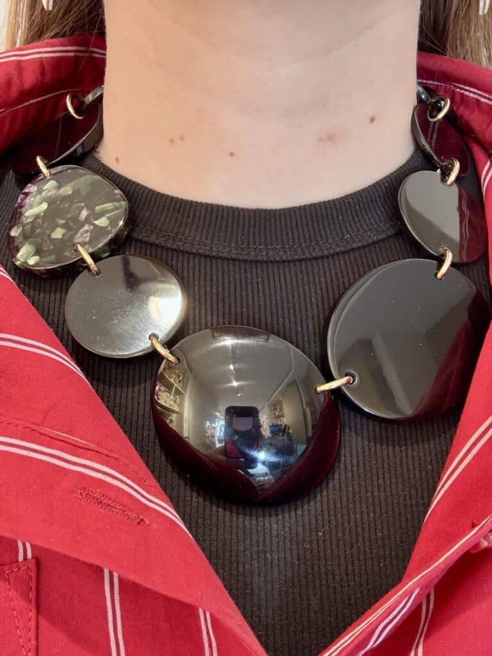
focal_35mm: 30
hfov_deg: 46.8
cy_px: 328
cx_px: 246
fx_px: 569
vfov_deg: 60.0
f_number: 1.9
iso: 200
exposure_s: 1/50
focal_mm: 2.69
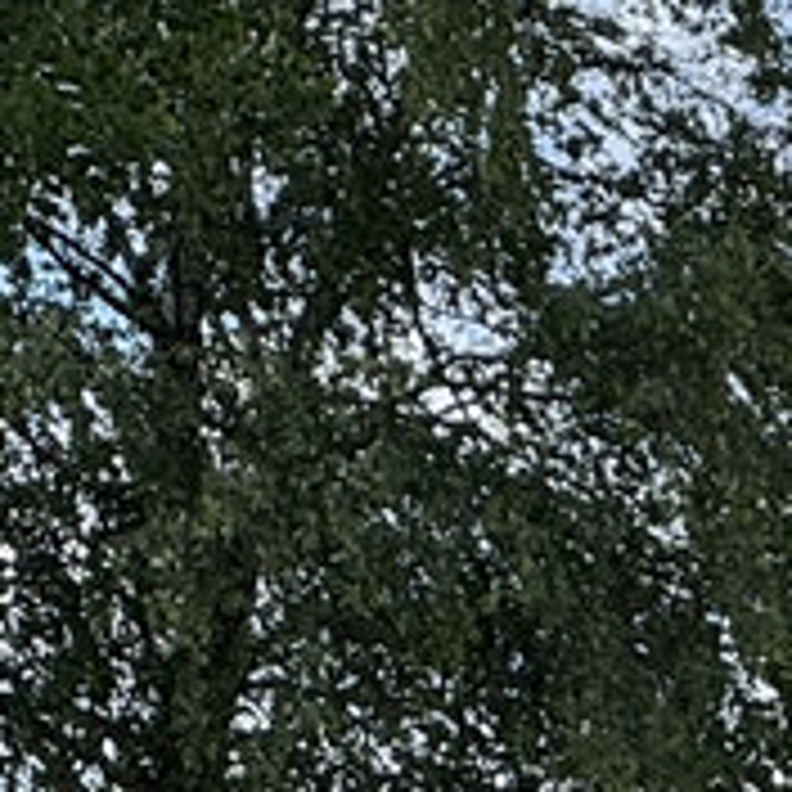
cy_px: 1359
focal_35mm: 464
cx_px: 1512
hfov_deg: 3.7
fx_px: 12011
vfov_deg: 3.8
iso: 25
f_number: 2.8
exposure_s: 1/541
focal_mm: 9
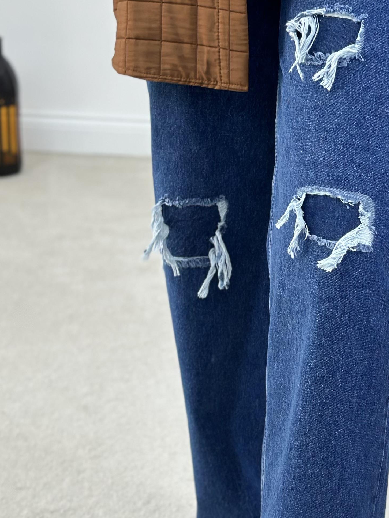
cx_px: 309
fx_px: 1498
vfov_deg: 19.6
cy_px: 358
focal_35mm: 100
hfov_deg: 14.7
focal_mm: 6.86
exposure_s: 1/190
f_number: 1.78
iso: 80
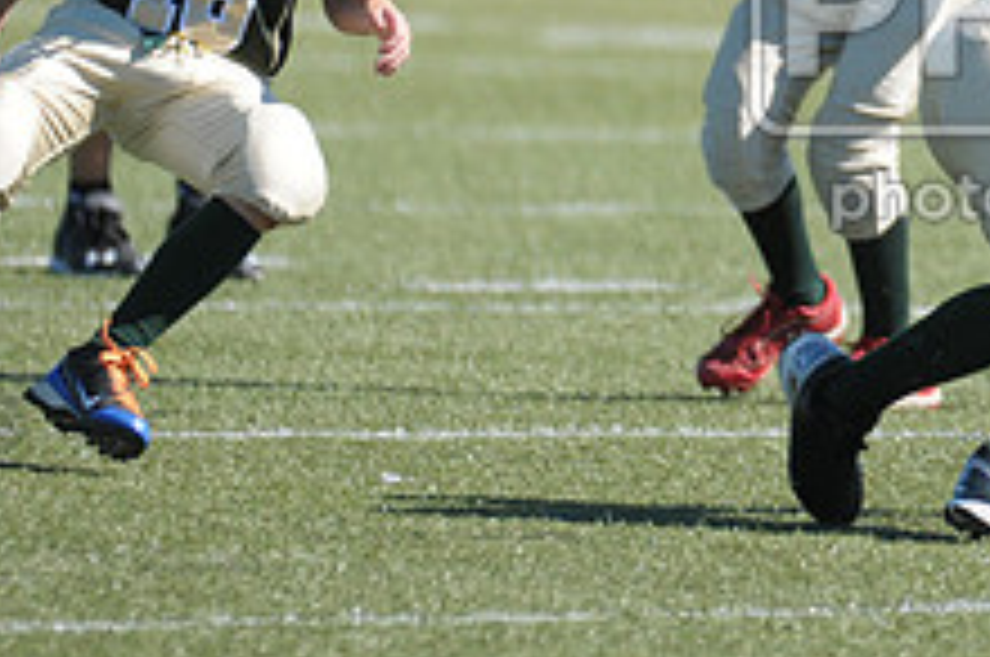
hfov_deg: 1.9
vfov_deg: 1.2
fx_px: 30343
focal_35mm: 1105
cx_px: 1287
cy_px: 34
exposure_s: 1/2500
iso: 640
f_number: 4
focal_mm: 280
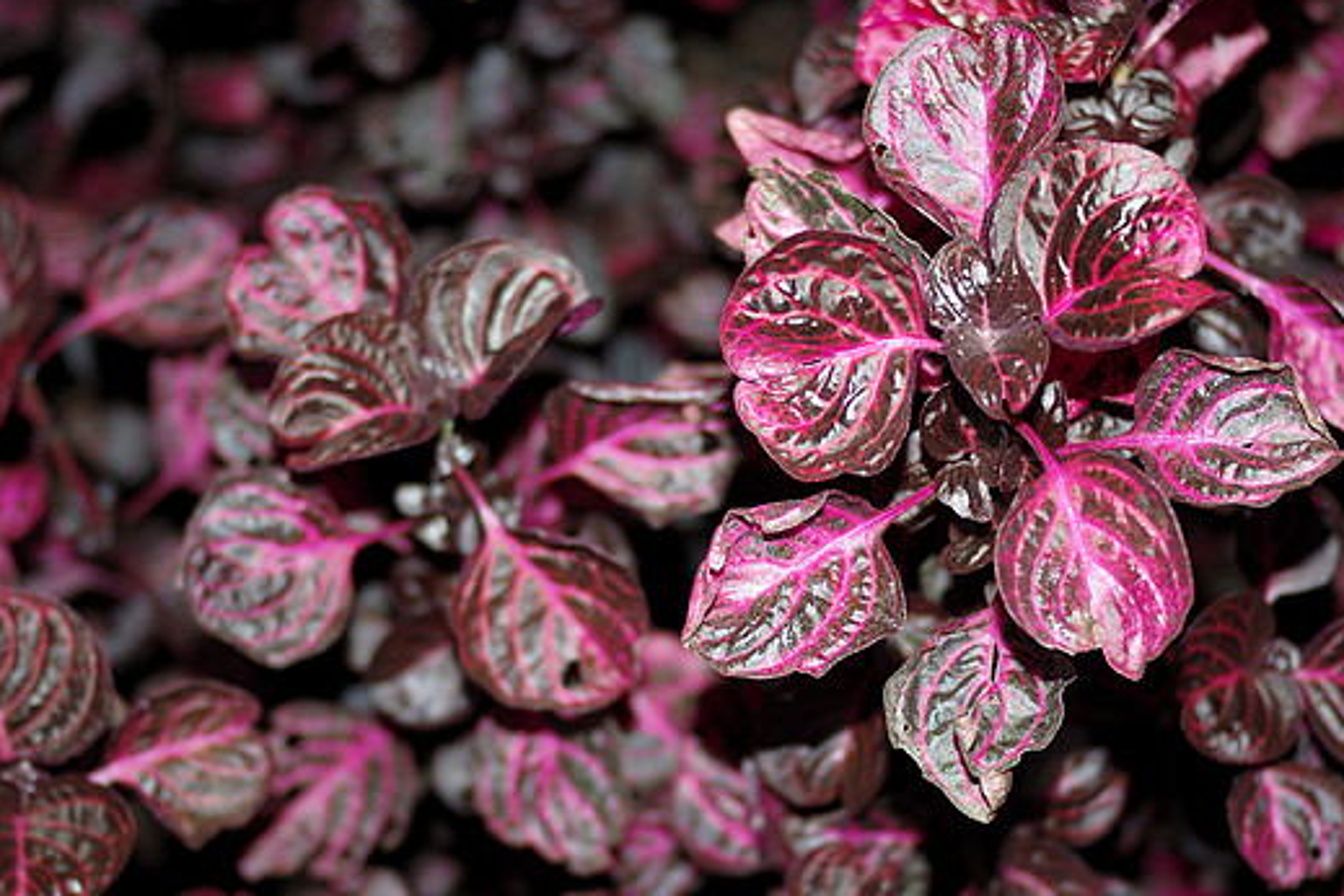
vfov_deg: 20.3
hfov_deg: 30.1
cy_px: 464
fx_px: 2501
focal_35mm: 67
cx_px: 663
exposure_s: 1/100
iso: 100
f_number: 2.8
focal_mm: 40
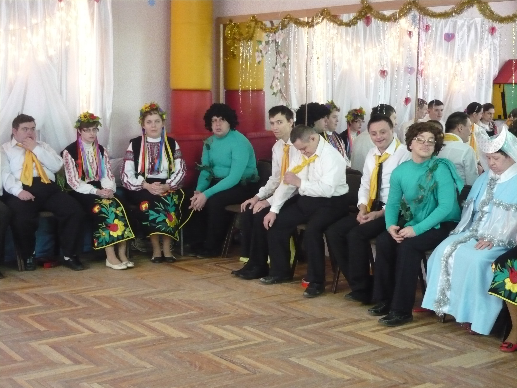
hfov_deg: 34.9
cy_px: 194
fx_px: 821
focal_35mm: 55
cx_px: 258
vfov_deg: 26.6
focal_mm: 9.1
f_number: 3.4
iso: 800
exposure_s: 1/25
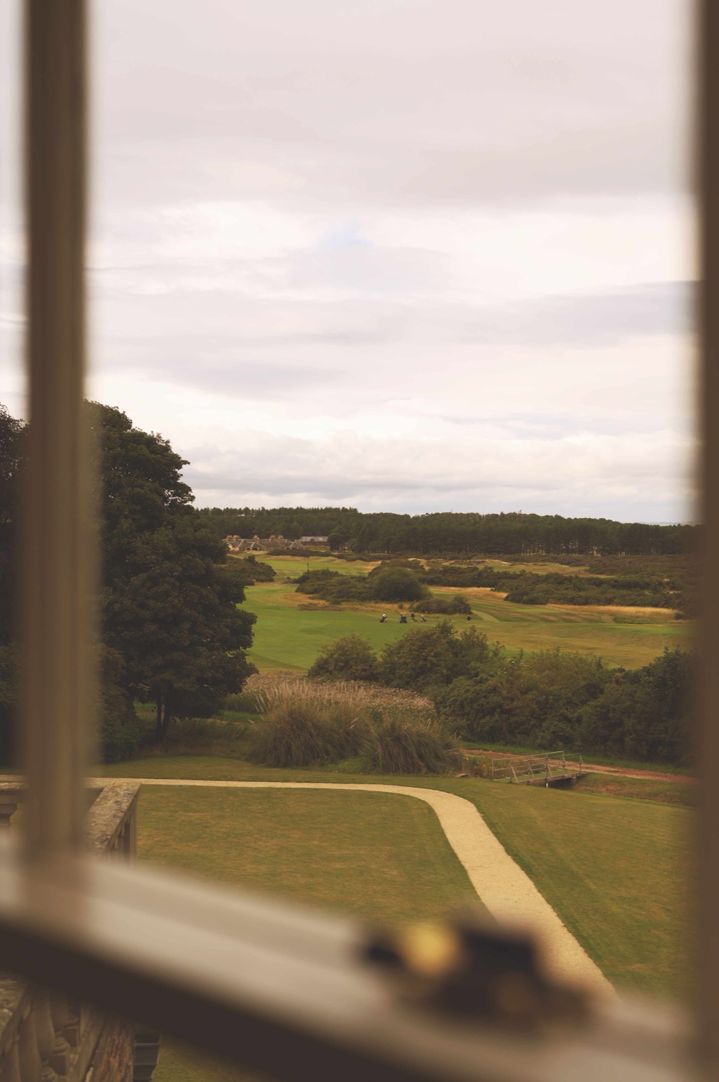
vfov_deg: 39.6
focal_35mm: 50
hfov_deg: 26.9
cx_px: 360
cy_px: 541
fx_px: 1500
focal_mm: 50
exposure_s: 1/1000
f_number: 4
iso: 125
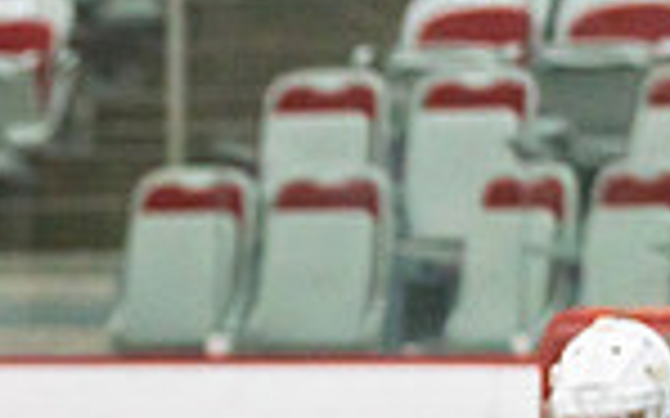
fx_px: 9528
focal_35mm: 522
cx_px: -454
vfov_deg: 2.5
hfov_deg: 4.0
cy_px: 731
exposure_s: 1/1250
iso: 3200
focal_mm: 114
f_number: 2.8
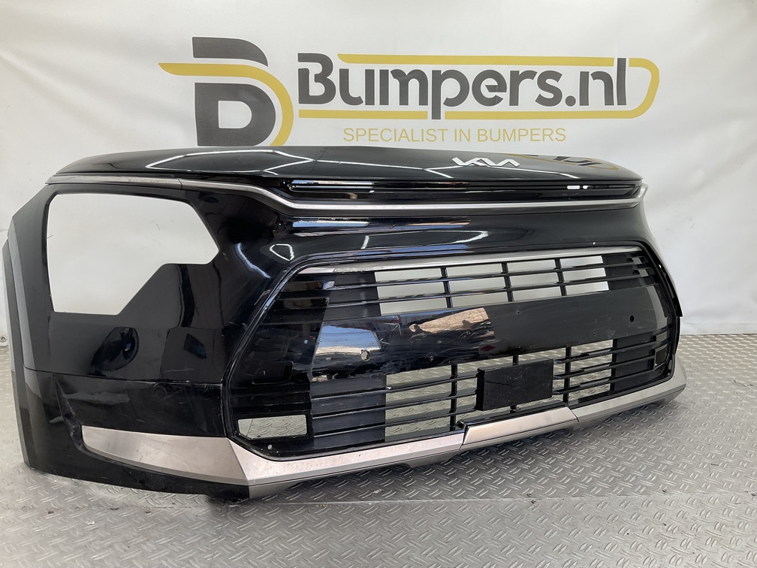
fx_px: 634
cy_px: 284
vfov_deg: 48.2
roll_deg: -0.8
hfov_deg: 61.7
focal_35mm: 29
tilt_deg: -10.5
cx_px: 378
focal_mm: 3
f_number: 1.8
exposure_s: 1/100
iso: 20
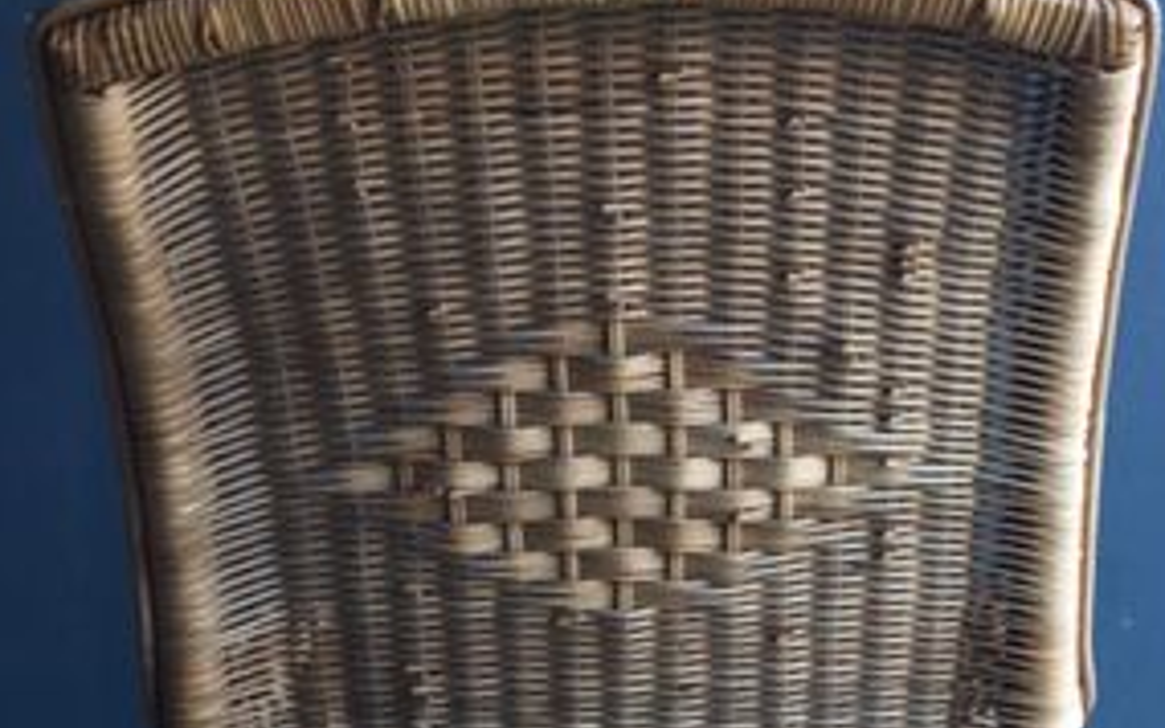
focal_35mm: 69
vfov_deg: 18.2
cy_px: 793
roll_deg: +2.5
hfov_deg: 29.7
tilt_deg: -11.7
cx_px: 711
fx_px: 2190
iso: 25
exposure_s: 1/33
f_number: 2.2
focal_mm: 4.15
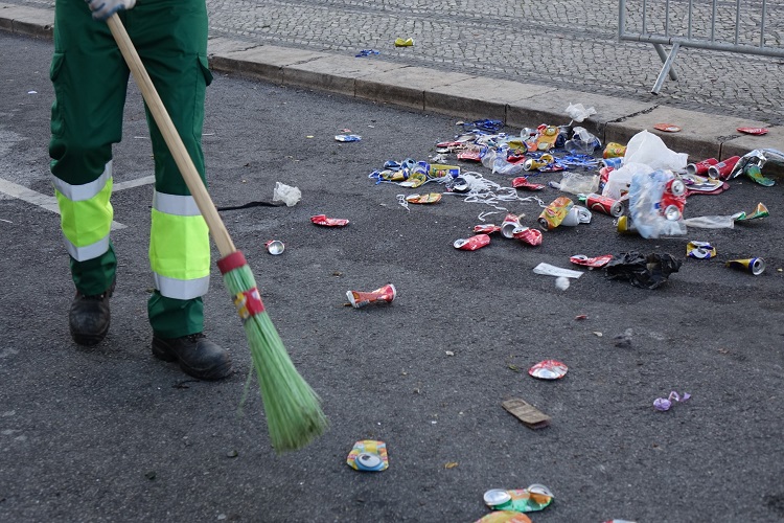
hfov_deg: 35.1
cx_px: 392
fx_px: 1241
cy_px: 262
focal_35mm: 57
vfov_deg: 23.8
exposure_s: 1/200
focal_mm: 21.05
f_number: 3.5
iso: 125
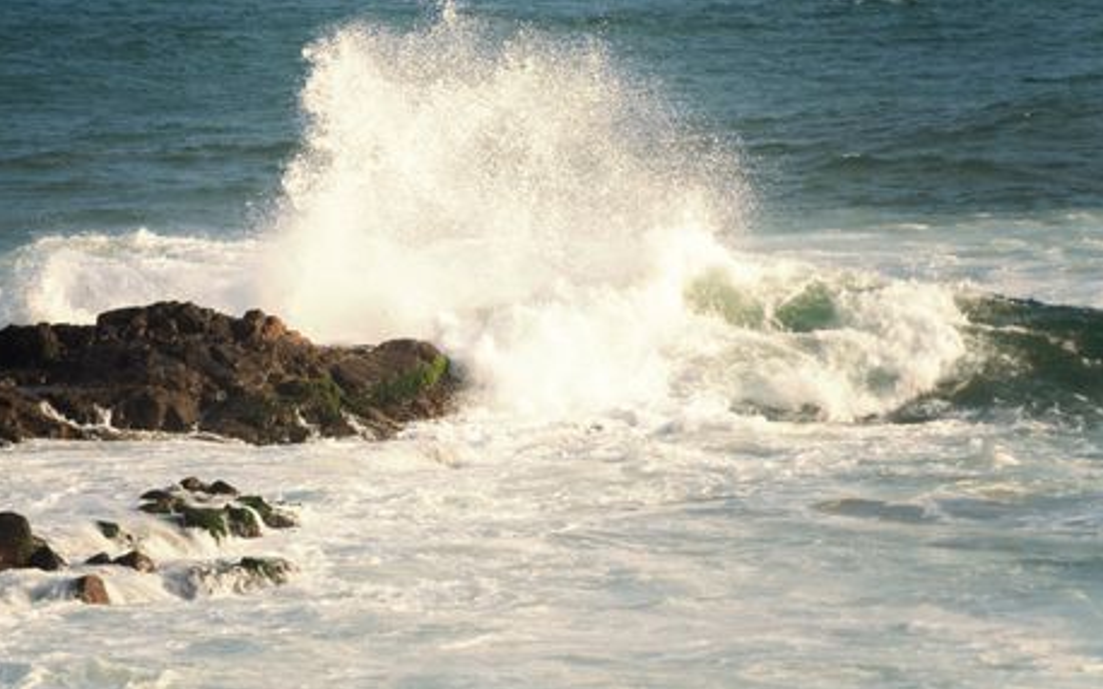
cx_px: 494
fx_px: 9256
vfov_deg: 4.3
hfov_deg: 6.8
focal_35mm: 308
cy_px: 294
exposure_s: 1/800
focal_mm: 270
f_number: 5.3
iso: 250
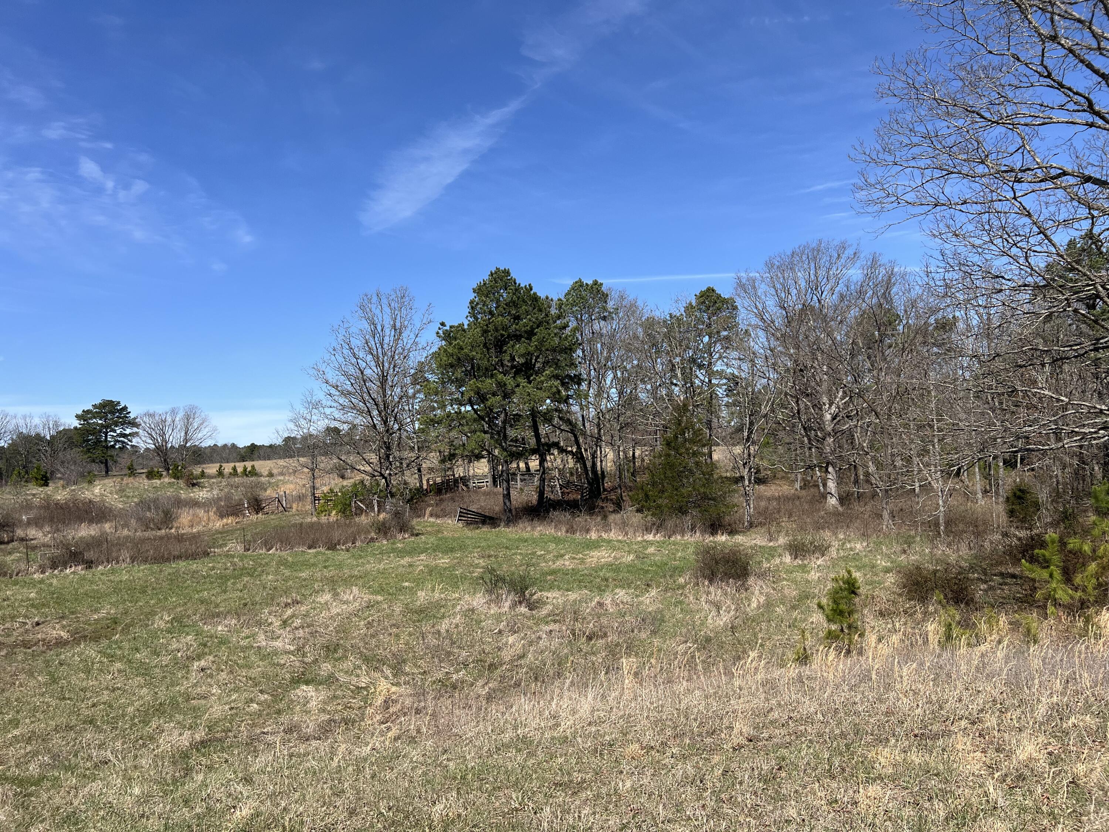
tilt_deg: +3.9
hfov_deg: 67.3
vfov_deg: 53.1
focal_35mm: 26
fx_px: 833
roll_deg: +2.8
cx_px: 554
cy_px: 416
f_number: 1.5
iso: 50
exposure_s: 1/4115
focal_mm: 5.7
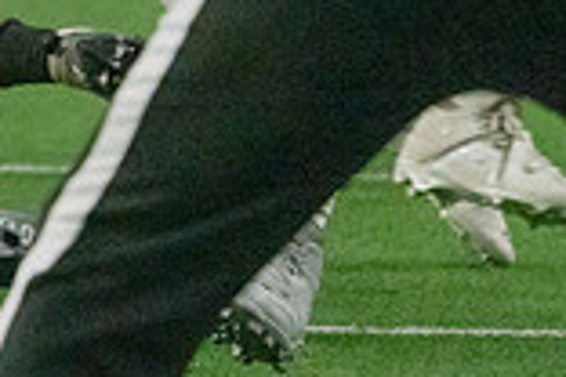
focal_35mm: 1173
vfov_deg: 1.2
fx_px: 18441
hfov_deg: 1.8
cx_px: -557
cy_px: -410
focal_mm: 268
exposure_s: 1/1250
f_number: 5.6
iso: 16000
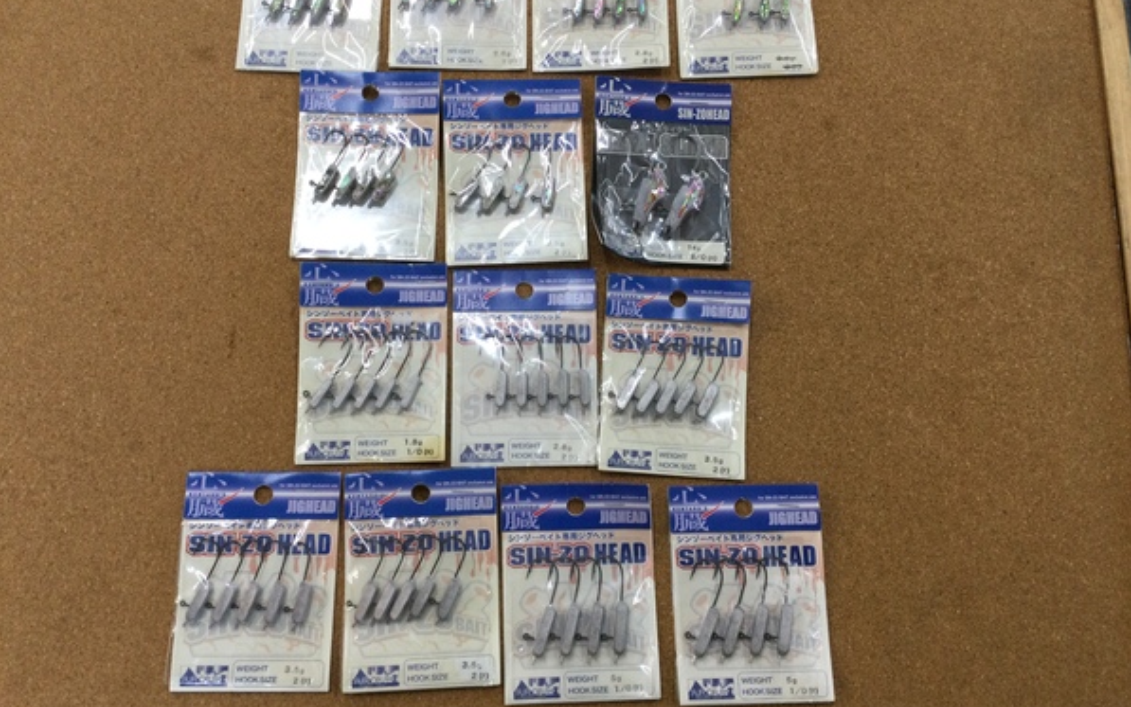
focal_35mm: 33
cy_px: 313
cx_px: 565
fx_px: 1017
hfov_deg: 58.1
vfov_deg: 38.3
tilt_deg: -78.7
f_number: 2.4
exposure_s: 1/30
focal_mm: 3.3
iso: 25
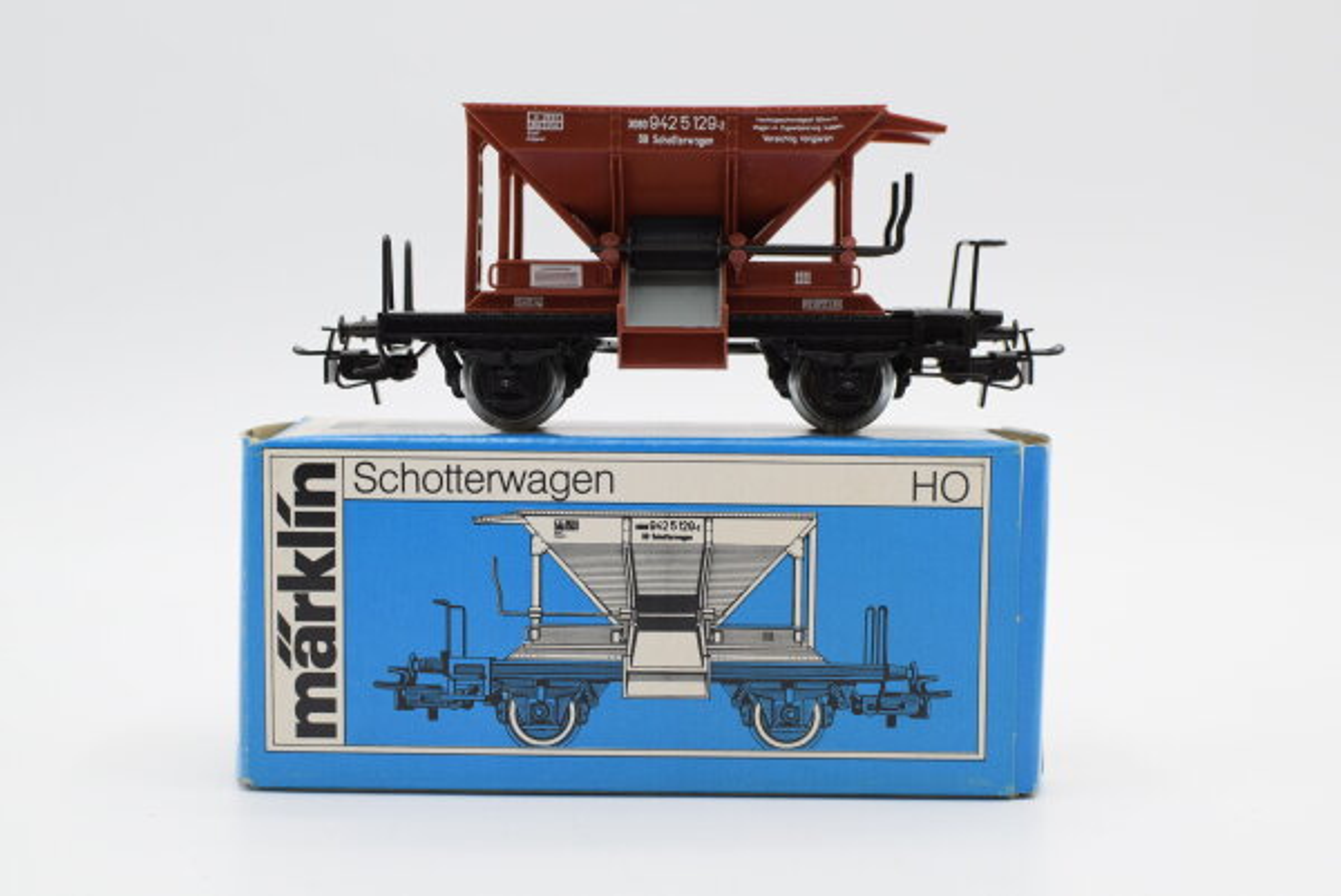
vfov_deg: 25.8
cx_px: 670
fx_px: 1957
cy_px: 448
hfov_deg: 37.8
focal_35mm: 52
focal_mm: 35
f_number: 8
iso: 400
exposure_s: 1/125
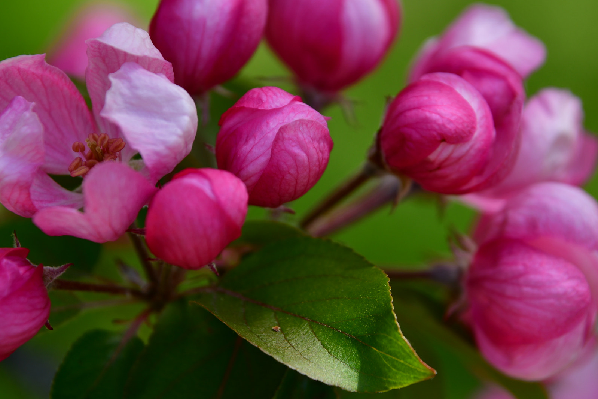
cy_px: 146
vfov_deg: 3.9
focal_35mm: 355
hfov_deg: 5.8
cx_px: 281
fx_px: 5896
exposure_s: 1/160
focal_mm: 185
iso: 100
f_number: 6
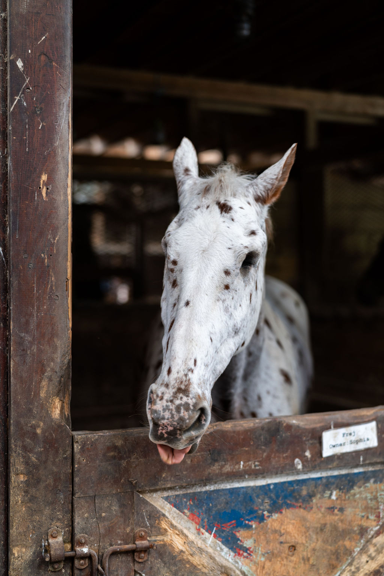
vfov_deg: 39.6
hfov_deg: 27.0
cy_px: 288
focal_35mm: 50
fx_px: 800
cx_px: 192
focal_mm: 50
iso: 250
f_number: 1.6
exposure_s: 1/125
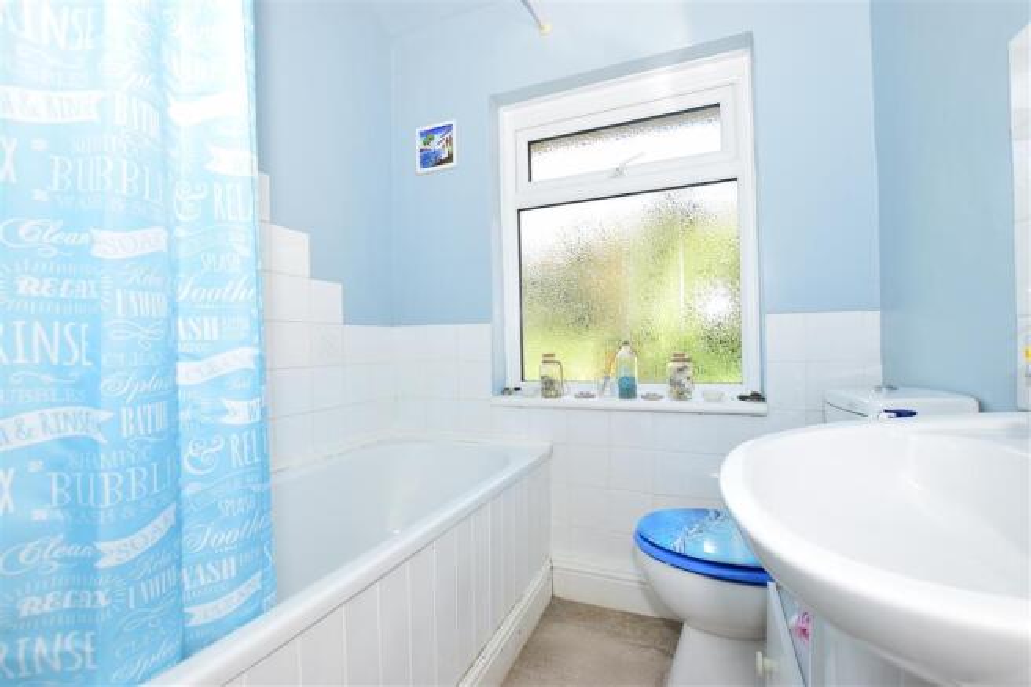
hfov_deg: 100.4
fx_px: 429
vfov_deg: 77.3
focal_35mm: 15
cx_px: 516
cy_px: 344
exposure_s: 1/100
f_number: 8
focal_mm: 10
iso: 400
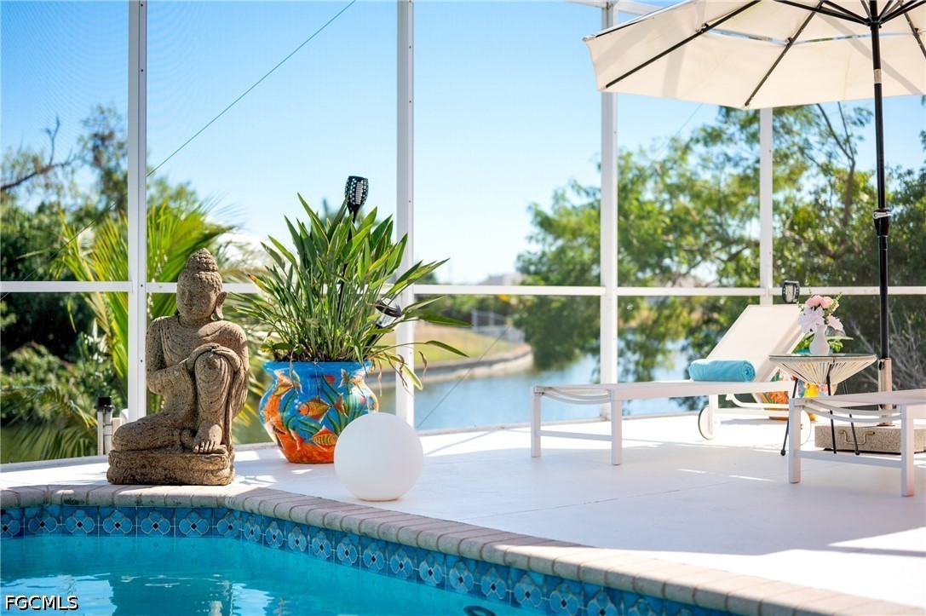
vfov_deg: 27.0
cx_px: 463
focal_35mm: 50
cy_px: 308
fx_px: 1285
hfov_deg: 39.6
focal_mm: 50
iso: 100
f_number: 1.8
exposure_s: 1/2500
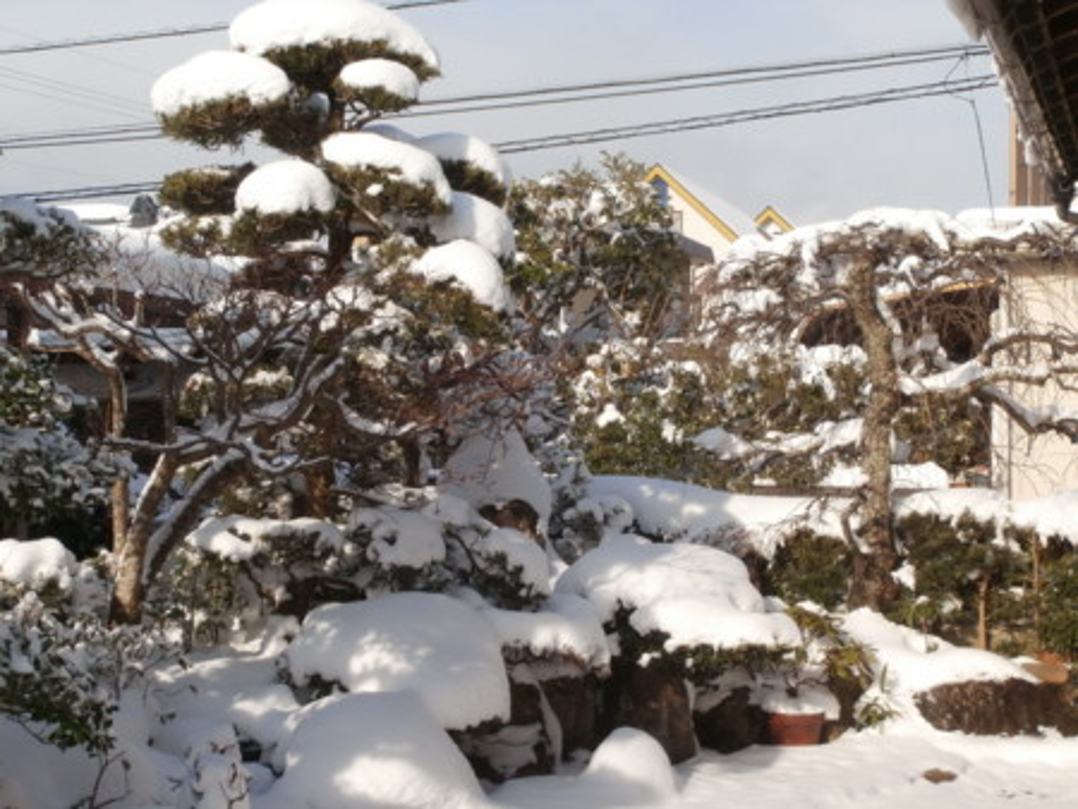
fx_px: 1776
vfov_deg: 25.7
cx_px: 539
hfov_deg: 33.8
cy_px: 404
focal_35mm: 57
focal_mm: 10.11
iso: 100
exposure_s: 1/100
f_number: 11
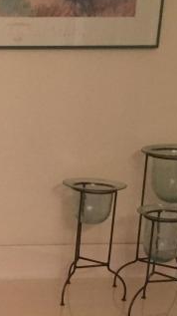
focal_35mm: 102
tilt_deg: -21.0
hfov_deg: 11.4
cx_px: -88
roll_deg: -1.1
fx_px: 852
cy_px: 316
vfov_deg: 20.3
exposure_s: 1/30
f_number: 2.2
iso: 125
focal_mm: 4.15
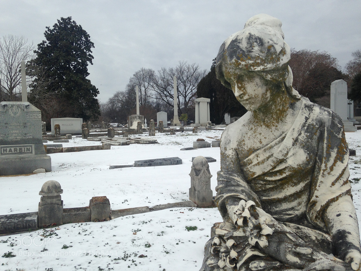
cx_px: 180
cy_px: 136
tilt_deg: -3.5
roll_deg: +0.6
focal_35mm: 33
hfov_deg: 55.4
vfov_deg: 42.9
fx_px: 344
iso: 50
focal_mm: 4.12
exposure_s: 1/2008
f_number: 2.4
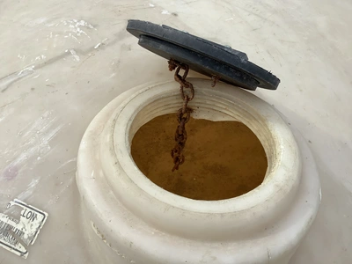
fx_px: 315
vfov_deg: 45.4
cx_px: 176
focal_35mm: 31
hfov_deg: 58.4
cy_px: 132
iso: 25
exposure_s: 1/1058
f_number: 2.4
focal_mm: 3.3
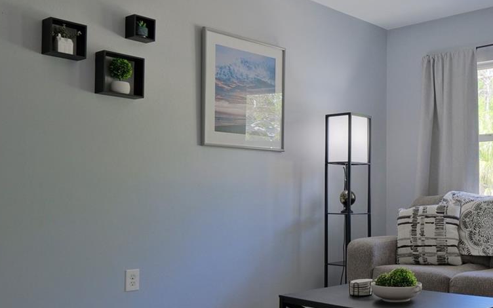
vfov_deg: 32.6
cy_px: 197
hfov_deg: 47.0
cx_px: 411
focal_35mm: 39
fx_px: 524
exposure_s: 1/80
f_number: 4
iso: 640
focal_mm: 12.3
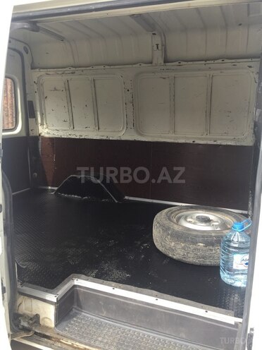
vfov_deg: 61.7
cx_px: 131
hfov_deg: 48.2
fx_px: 293
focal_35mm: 29
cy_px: 175
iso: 32
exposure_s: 1/403
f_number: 2.2
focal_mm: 4.15
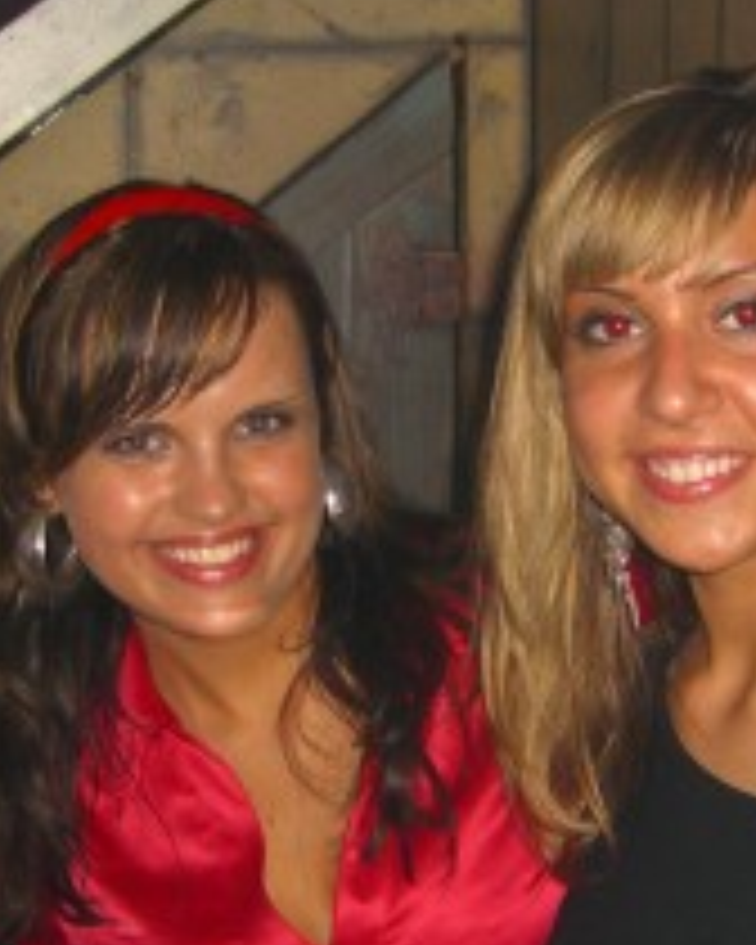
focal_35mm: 106
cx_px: 477
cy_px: 698
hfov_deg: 14.5
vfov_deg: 18.0
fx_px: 2965
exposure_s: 1/60
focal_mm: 7.9
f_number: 2.8
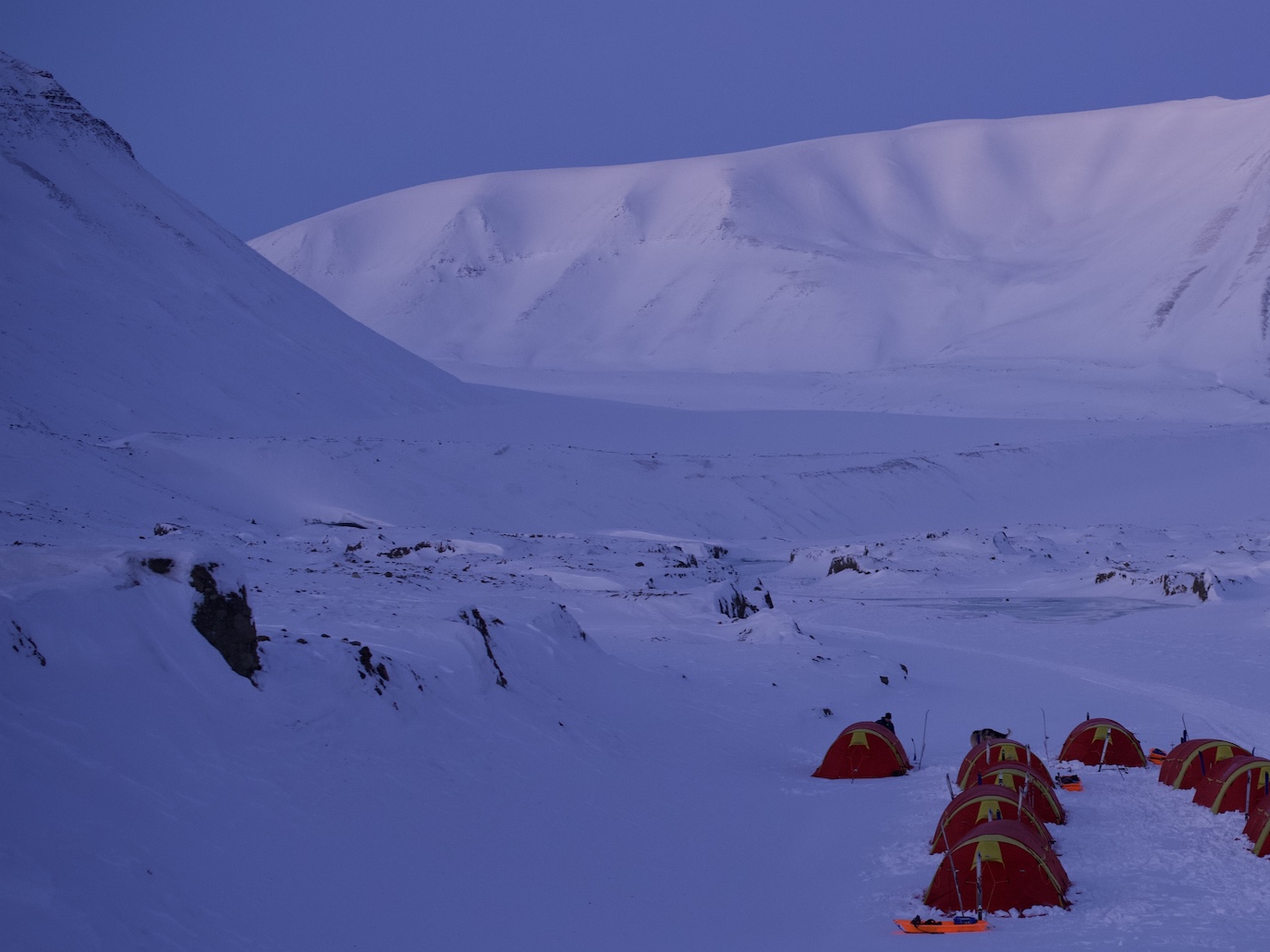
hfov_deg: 22.9
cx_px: 1077
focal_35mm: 84
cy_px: 539
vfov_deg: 17.6
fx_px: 3081
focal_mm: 50
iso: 1000
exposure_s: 1/160
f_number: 2.5
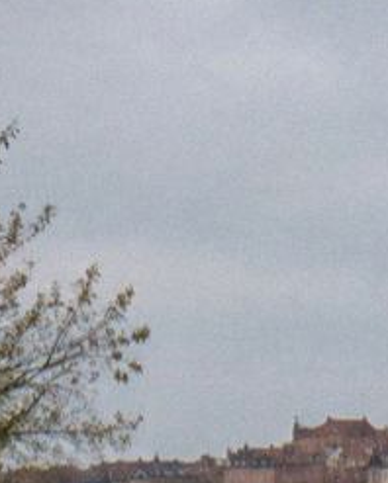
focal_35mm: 133
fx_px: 1907
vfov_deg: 14.2
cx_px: 880
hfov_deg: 10.3
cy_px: 512
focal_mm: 35
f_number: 8
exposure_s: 1/640
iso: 320
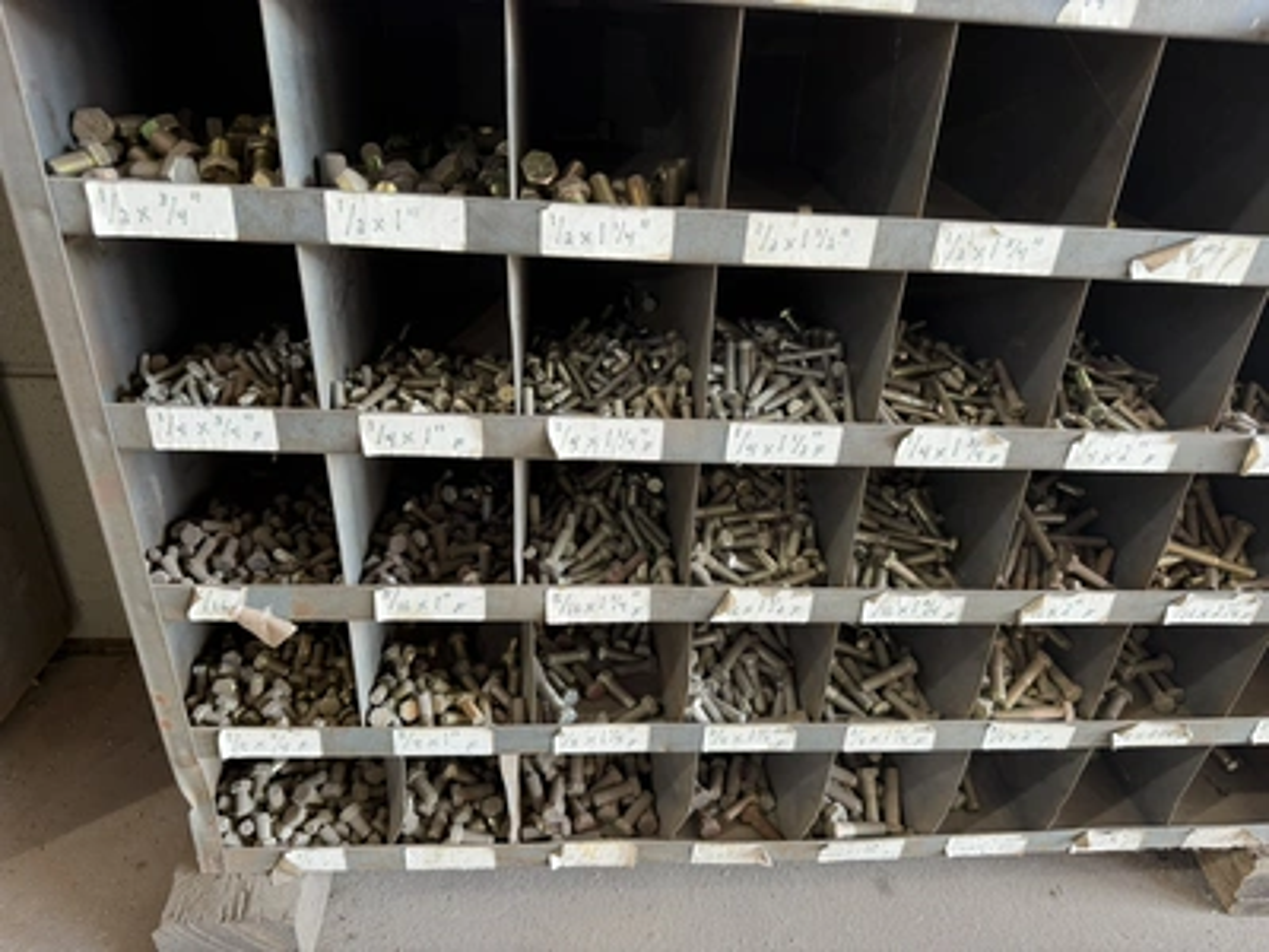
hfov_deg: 71.6
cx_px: 634
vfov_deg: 56.8
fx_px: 880
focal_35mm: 24
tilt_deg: -29.0
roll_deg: -5.5
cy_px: 476
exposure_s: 1/60
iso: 160
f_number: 1.78
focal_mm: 6.76
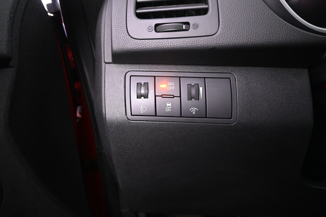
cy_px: 108
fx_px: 217
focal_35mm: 24
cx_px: 163
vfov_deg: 53.1
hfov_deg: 73.7
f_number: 3.5
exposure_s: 1/10
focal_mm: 16
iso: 3200
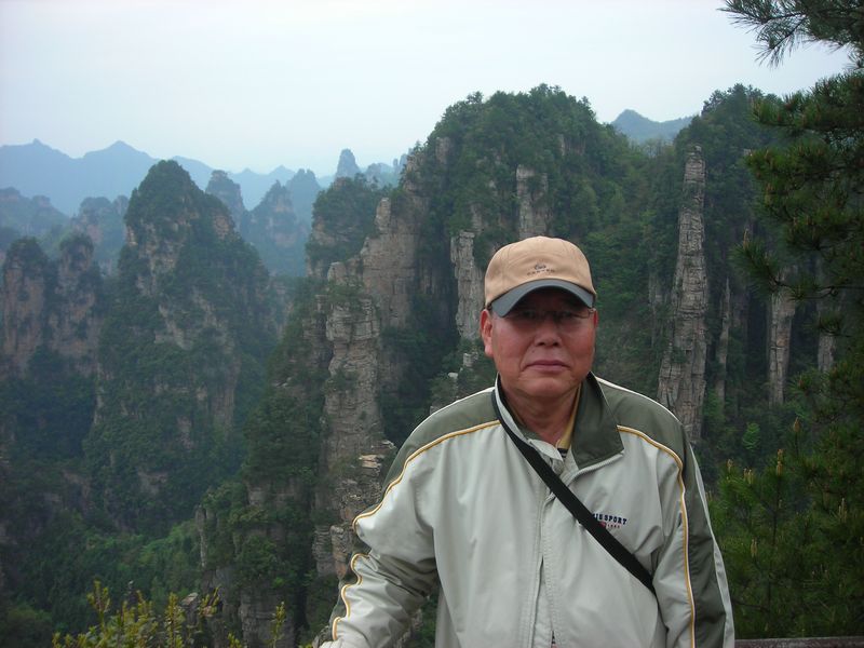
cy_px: 324
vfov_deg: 37.7
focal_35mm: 38
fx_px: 948
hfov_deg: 49.0
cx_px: 432
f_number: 3.2
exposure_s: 1/286
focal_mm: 6.3
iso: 50
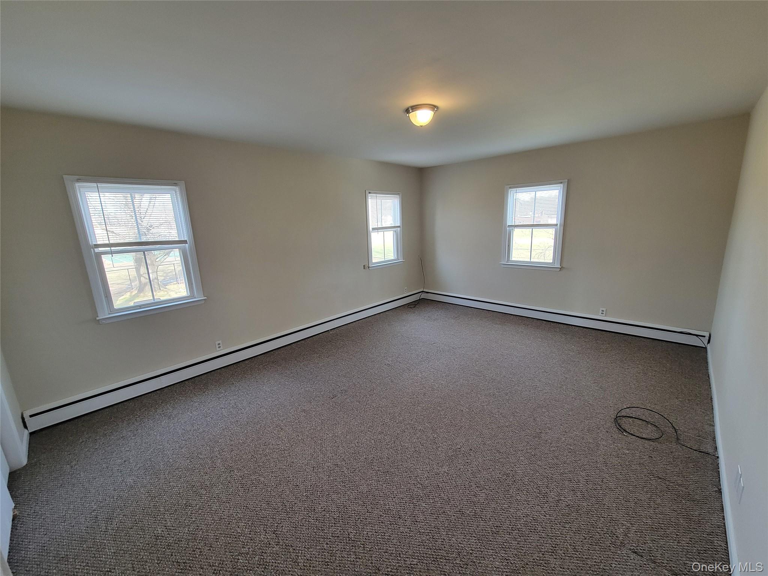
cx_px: 384
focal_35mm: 13
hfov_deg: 106.2
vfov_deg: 89.9
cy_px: 288
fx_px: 288
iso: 250
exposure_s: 1/60
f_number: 2.2
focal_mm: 2.2
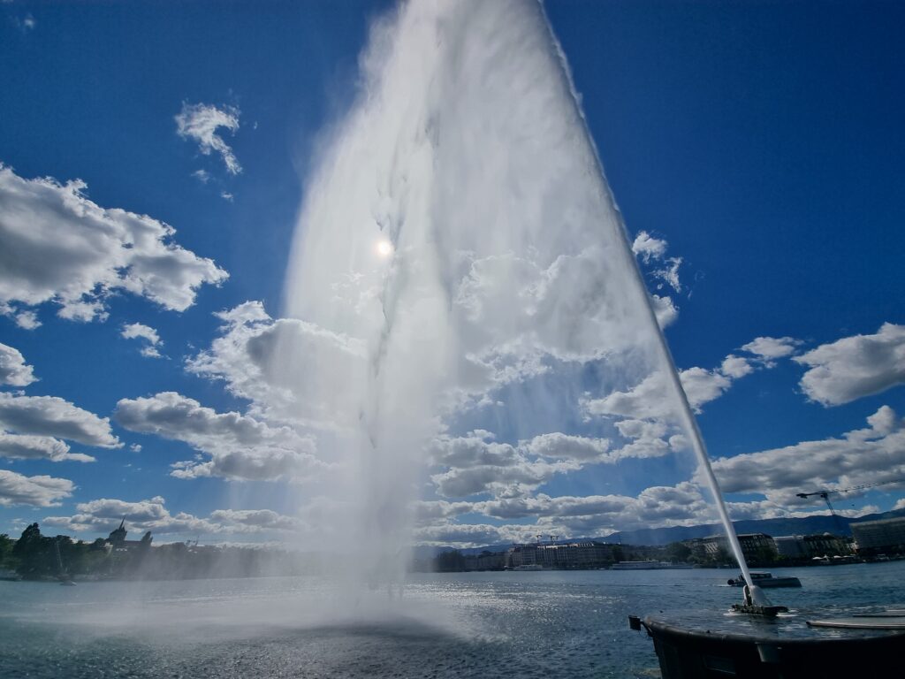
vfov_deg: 89.9
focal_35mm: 13
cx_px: 452
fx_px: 340
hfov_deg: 106.2
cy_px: 340
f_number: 2.2
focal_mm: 2.2
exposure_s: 1/10944
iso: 50
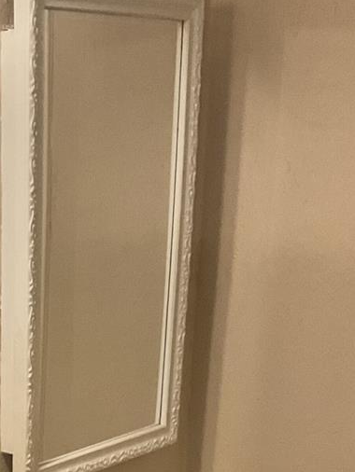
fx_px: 1202
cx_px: -16
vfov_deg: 19.5
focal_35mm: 88
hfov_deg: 16.4
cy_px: 697
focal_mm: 3
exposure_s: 1/60
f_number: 1.8
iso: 160
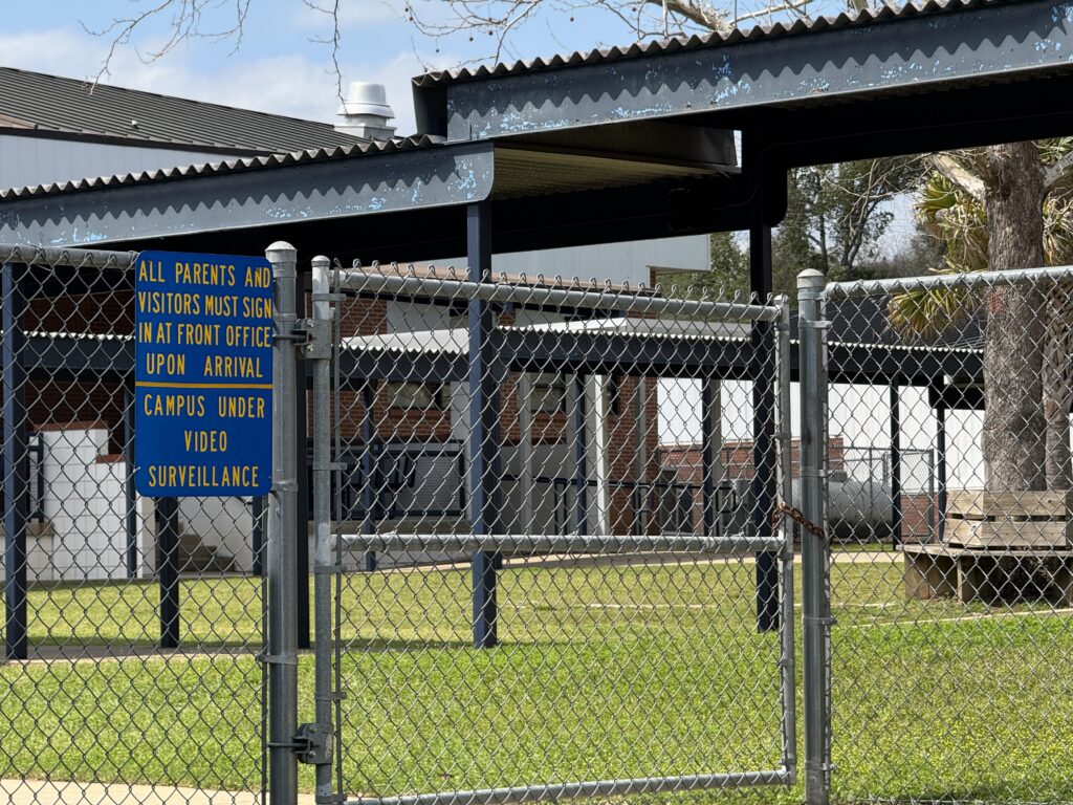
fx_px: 3720
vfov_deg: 12.3
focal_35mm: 120
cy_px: 402
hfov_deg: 16.4
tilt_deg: +2.1
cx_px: 536
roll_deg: +0.6
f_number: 2.8
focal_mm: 15.66
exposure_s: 1/820
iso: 50
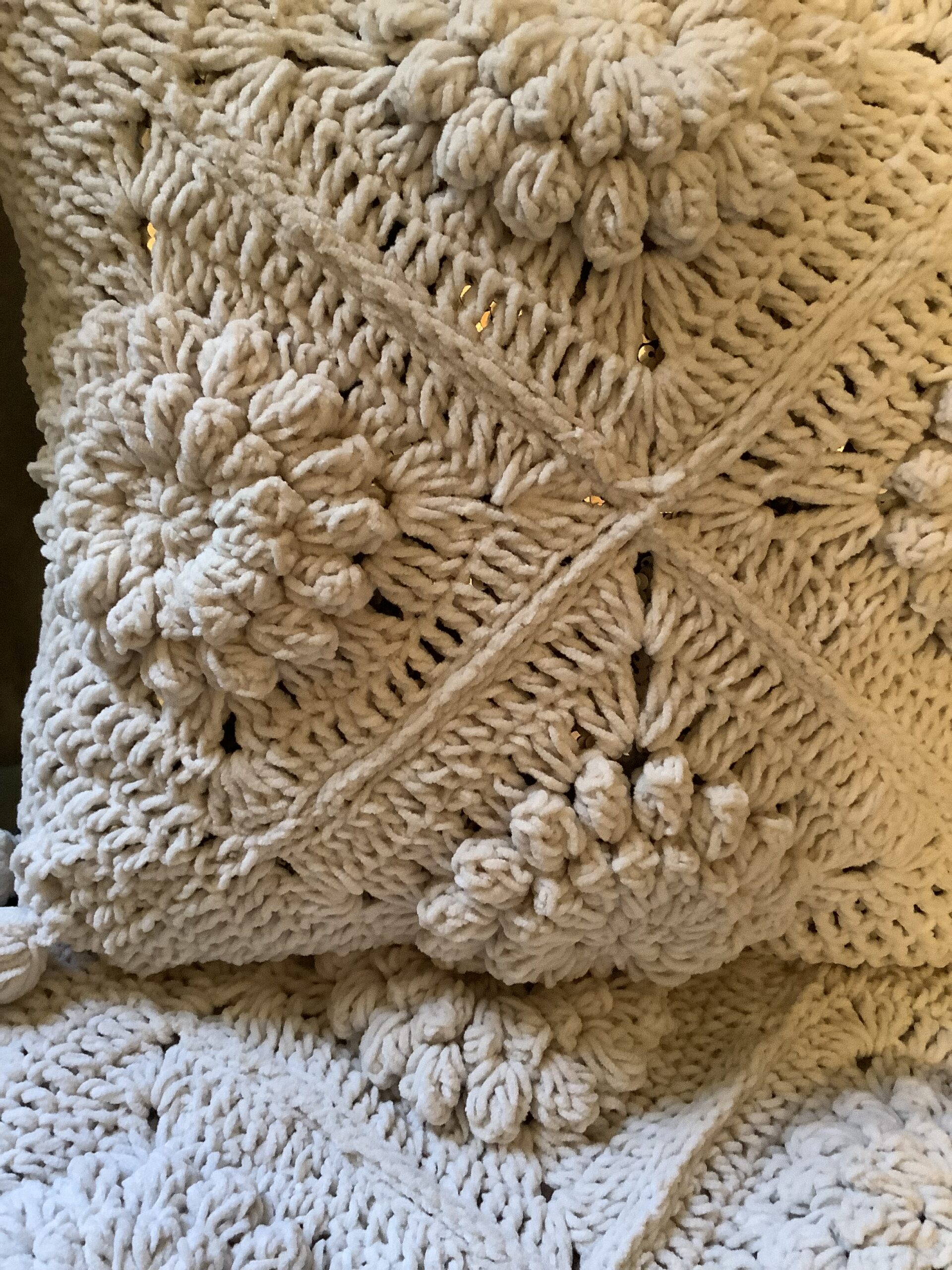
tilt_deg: -44.5
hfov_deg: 45.4
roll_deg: -5.1
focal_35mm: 31
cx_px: 476
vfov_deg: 58.4
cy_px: 635
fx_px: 1137
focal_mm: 3.3
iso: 400
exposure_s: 1/33
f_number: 2.4
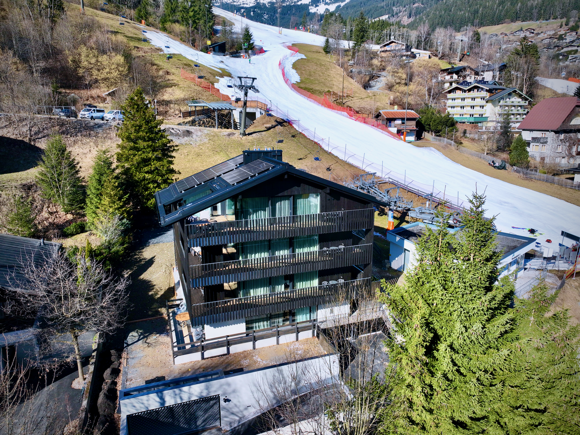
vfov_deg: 56.8
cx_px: 290
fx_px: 402
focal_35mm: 24
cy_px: 218
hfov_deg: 71.6
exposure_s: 1/2500
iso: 200
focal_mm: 12.29
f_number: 2.8
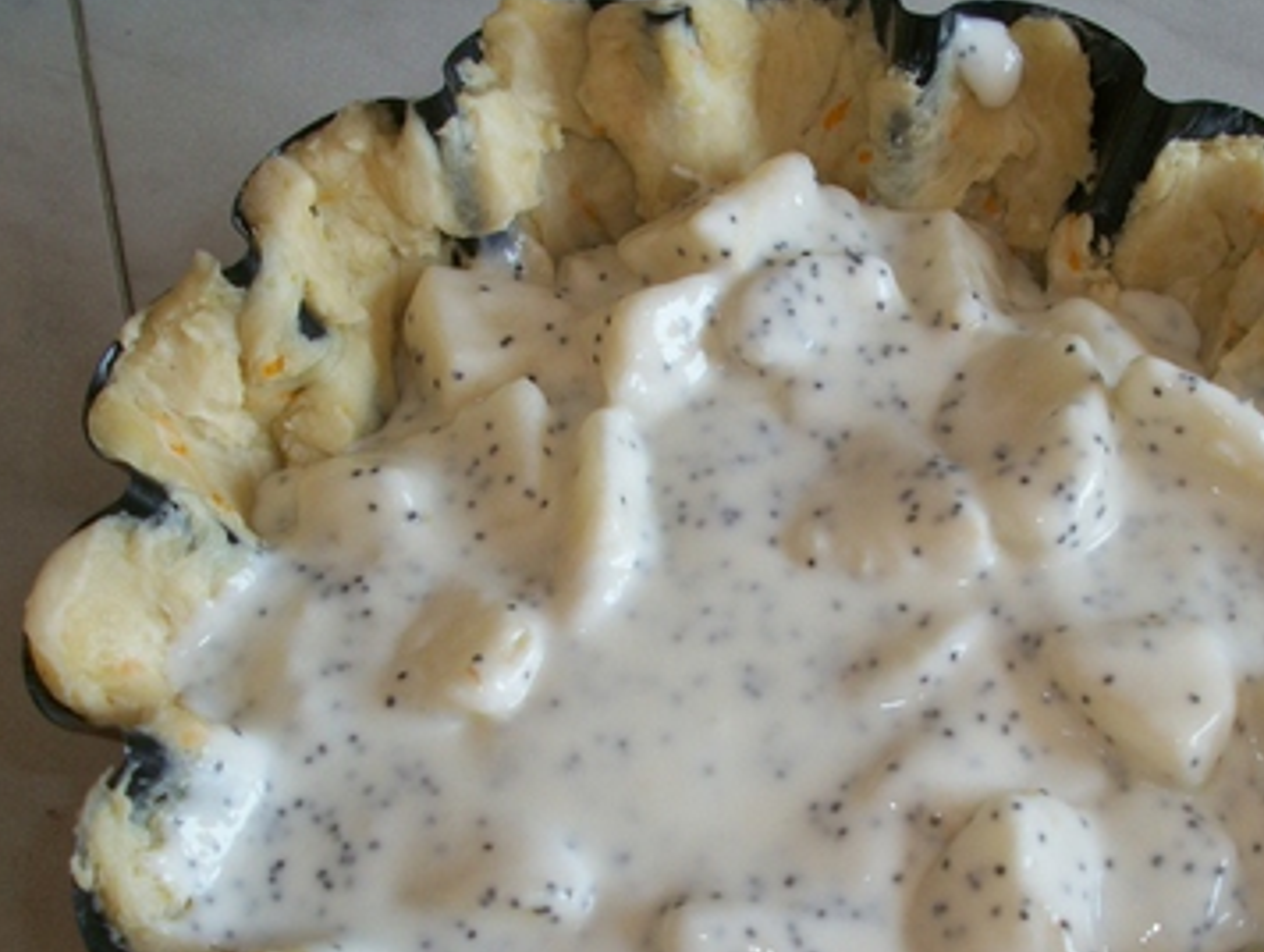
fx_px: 1974
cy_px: 655
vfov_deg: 26.9
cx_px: 799
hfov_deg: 35.3
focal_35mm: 54
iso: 96
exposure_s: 1/125
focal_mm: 6.3
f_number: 3.1
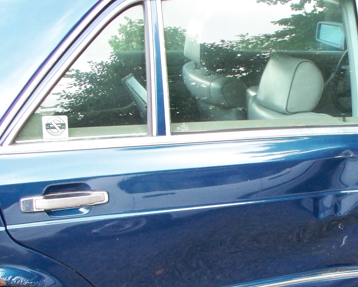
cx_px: 260
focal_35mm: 69
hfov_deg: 27.2
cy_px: 233
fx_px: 731
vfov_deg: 21.9
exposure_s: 1/60
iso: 320
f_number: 2.8
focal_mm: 7.54
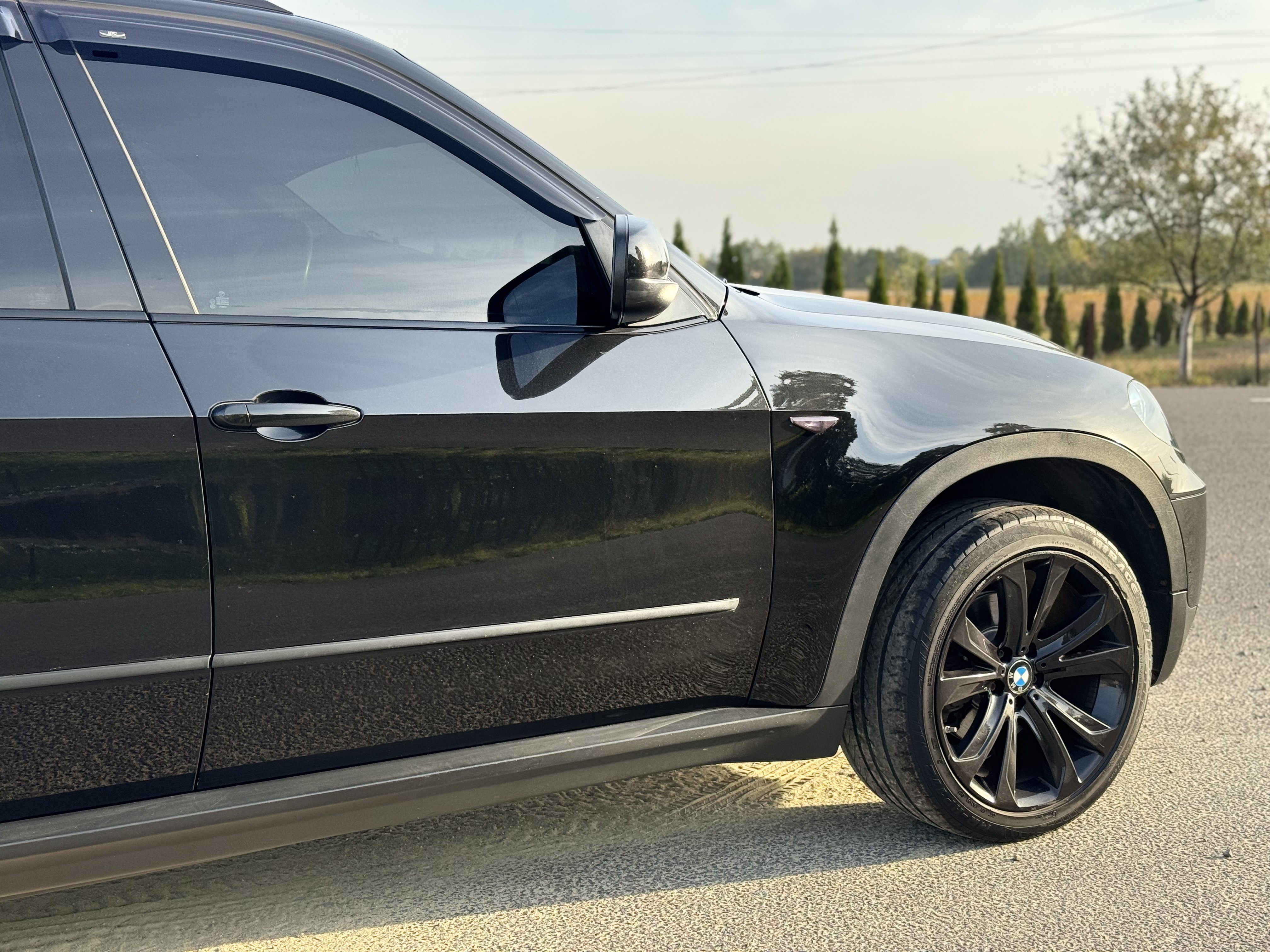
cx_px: 635
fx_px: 1761
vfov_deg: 30.3
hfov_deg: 39.7
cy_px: 476
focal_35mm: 48
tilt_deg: -6.0
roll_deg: +0.3
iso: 64
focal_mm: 6.76
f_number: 1.78
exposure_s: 1/995
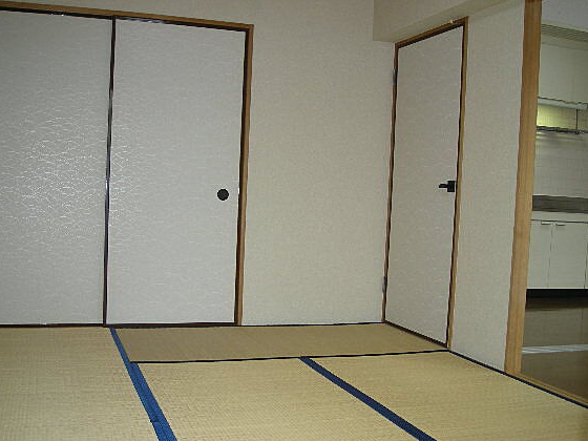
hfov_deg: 46.8
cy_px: 226
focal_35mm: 40
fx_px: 679
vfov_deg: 36.0
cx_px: 290
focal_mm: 5.7
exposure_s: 1/57.7
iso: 95
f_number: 2.8
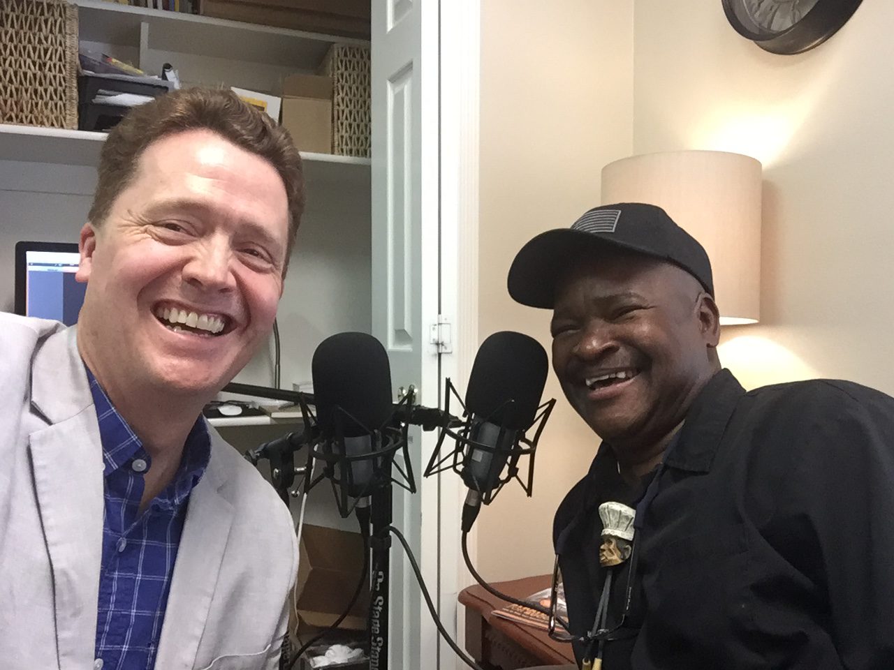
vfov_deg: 45.4
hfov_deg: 58.4
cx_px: 447
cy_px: 335
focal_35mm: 31
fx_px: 801
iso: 200
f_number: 2.2
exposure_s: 1/30
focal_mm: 2.65
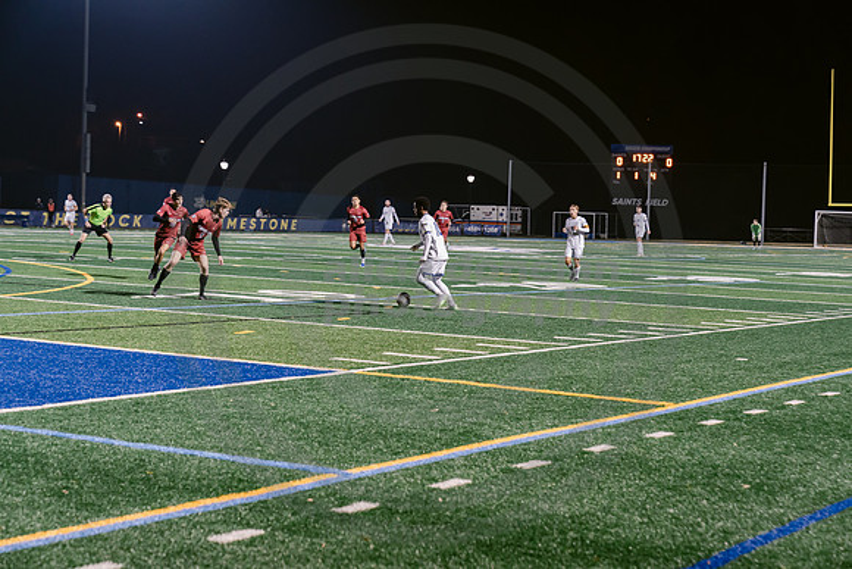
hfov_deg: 28.8
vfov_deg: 19.5
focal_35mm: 70
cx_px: 426
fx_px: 1657
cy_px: 284
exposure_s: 1/160
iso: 2500
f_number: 4
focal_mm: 70
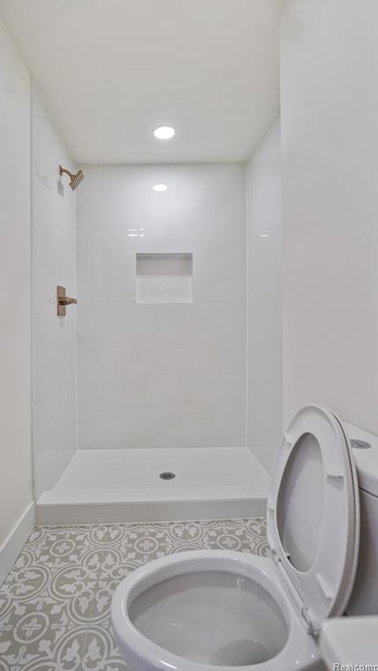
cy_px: 334
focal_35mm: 18
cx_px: 154
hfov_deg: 61.9
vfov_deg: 94.2
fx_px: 312
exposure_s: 1/160
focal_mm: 16.5
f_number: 4
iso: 400
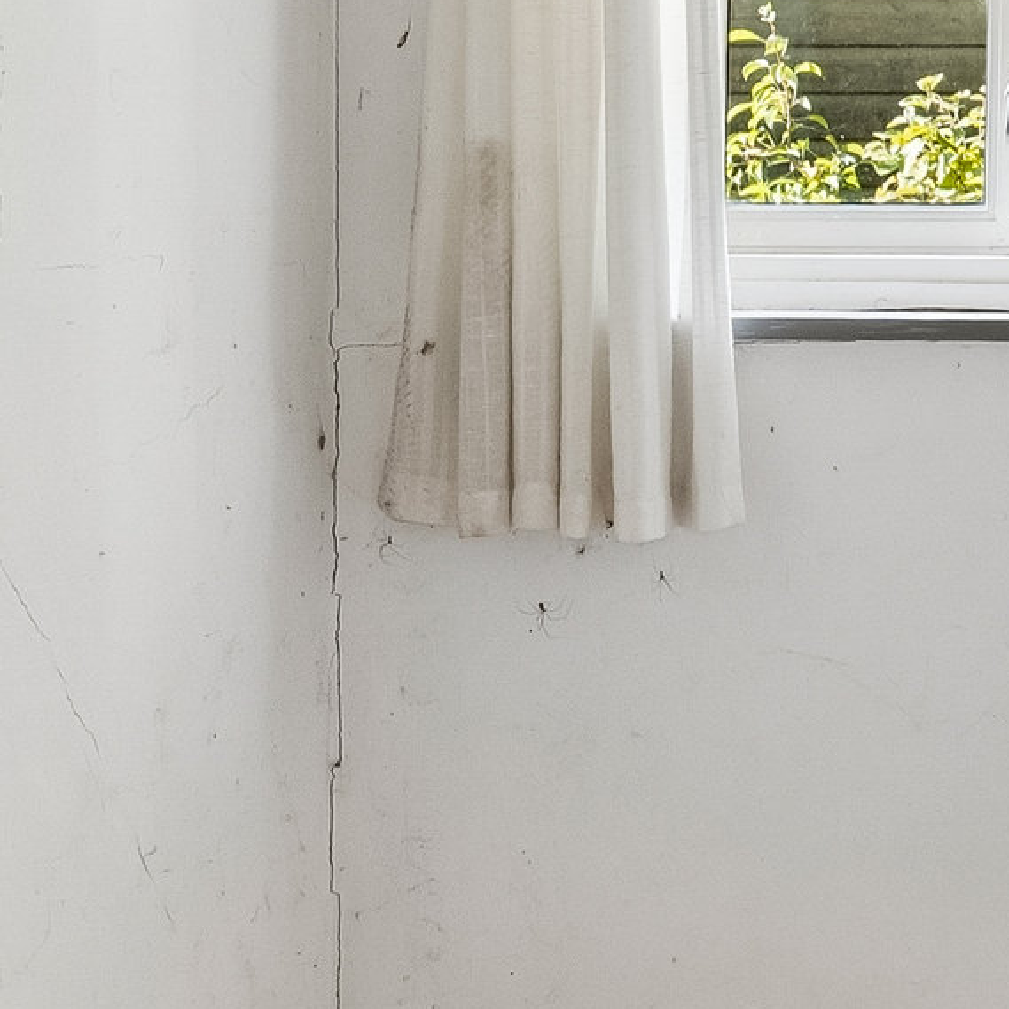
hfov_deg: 14.5
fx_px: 3434
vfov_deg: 16.3
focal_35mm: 104
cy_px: -25
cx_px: 1865
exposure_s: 1/4
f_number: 8
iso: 200
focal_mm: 15.5
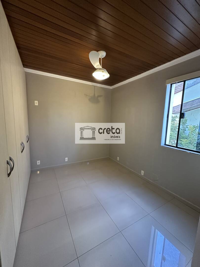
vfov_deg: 102.1
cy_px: 134
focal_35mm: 14
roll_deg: -1.5
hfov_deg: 85.7
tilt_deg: -5.7
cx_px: 100
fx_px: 108
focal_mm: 2.22
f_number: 2.2
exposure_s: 1/60
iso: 500
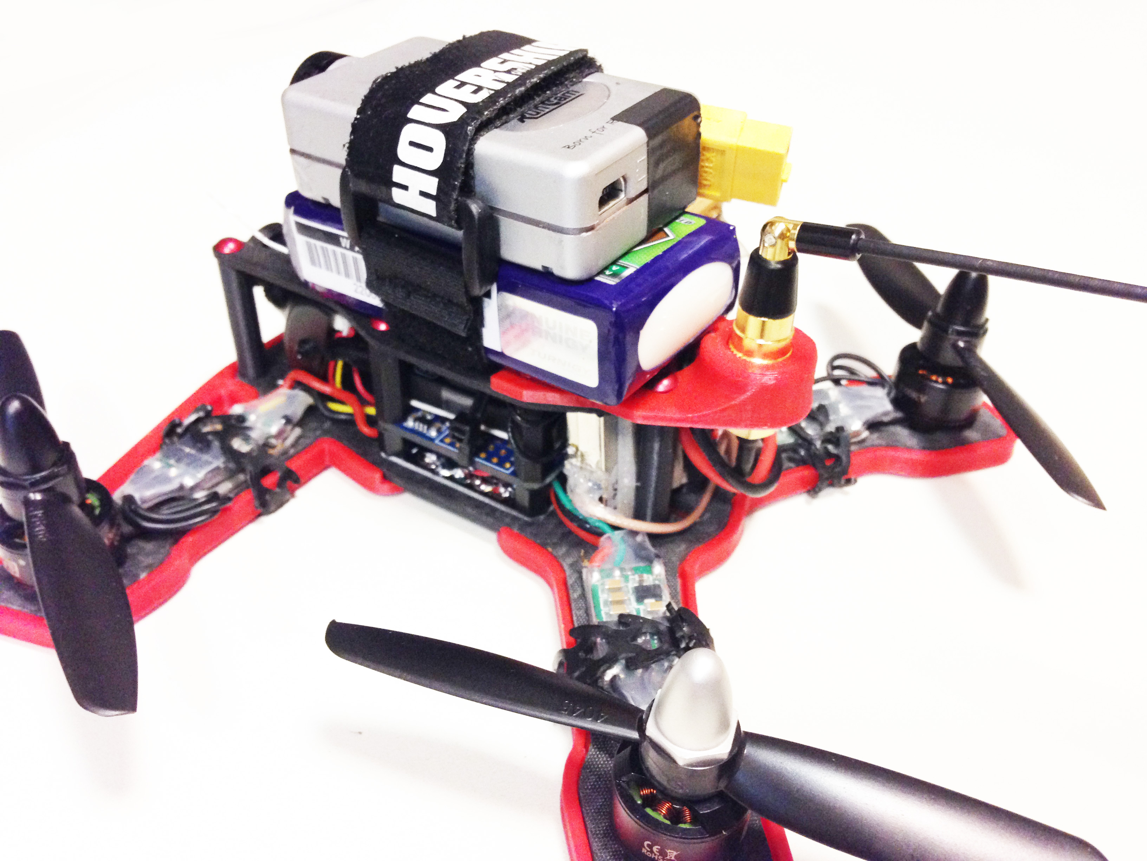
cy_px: 430
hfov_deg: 55.4
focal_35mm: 33
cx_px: 574
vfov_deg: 42.9
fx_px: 1093
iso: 250
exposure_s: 1/20
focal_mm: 4.12
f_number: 2.4
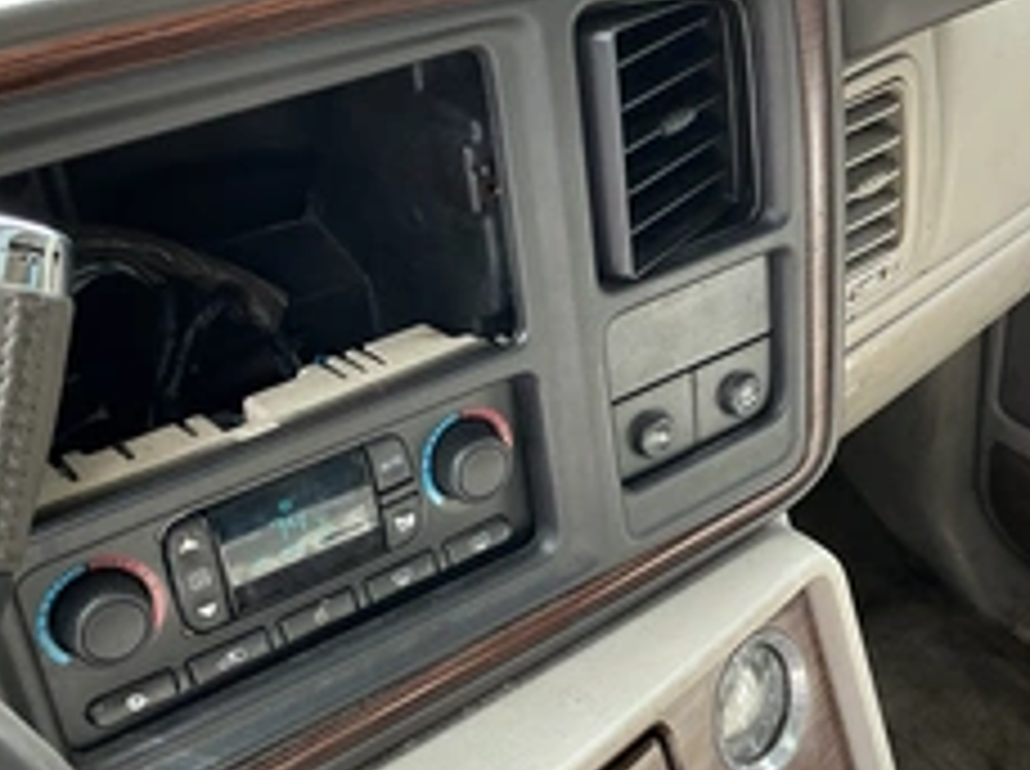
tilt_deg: -33.9
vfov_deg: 29.5
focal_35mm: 49
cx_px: 585
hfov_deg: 38.9
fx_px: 1456
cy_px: 464
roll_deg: +4.9
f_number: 1.8
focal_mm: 3
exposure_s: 1/118
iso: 64
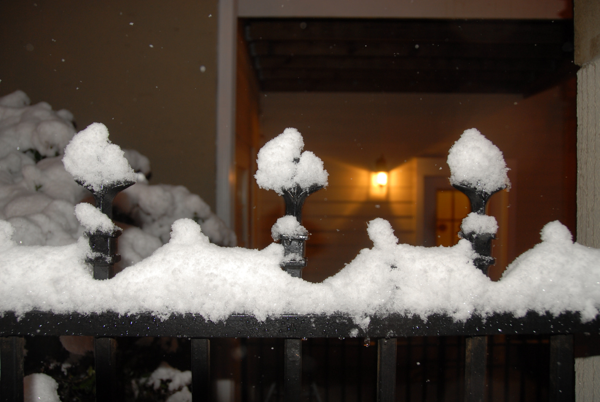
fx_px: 501
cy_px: 201
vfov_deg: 43.7
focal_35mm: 30
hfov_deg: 61.9
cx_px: 300
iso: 200
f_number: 3.5
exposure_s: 1/15
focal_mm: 20
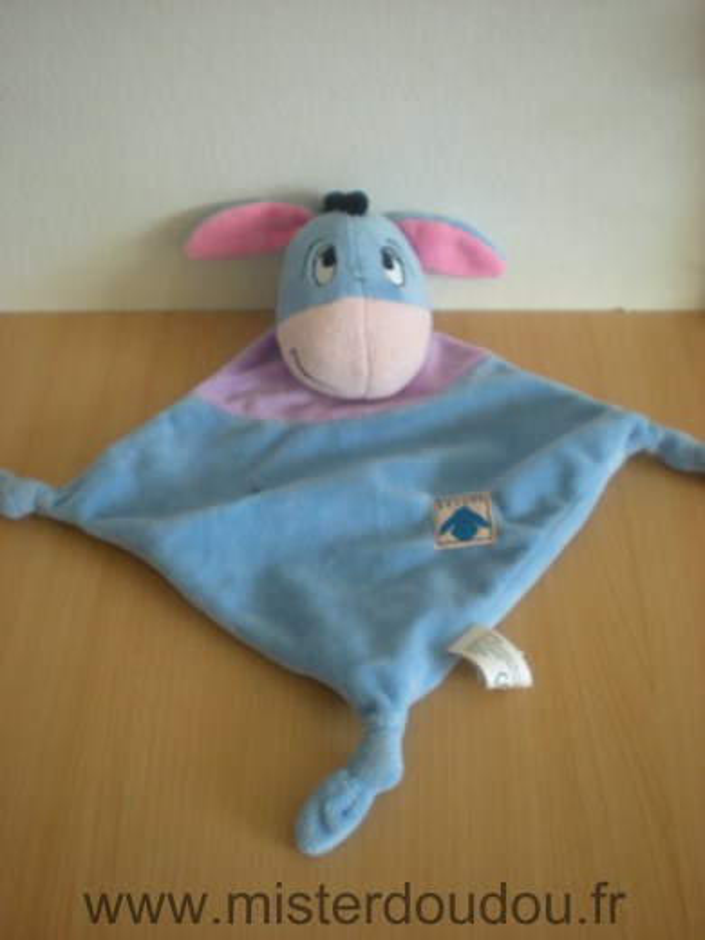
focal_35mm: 38
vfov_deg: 49.0
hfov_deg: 37.7
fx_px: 1032
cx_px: 352
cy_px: 470
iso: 200
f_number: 3.1
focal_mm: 6.3
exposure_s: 1/26.7
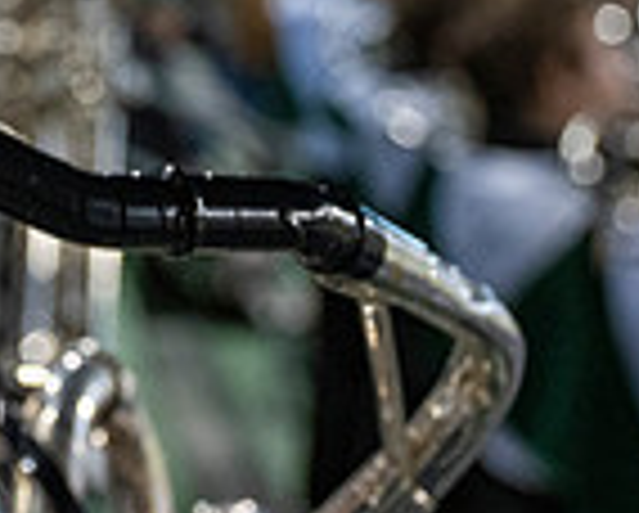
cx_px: -441
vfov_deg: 15.5
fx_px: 1742
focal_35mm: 92
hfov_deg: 17.6
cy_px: -254
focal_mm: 24
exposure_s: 1/500
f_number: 3.2
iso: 2000
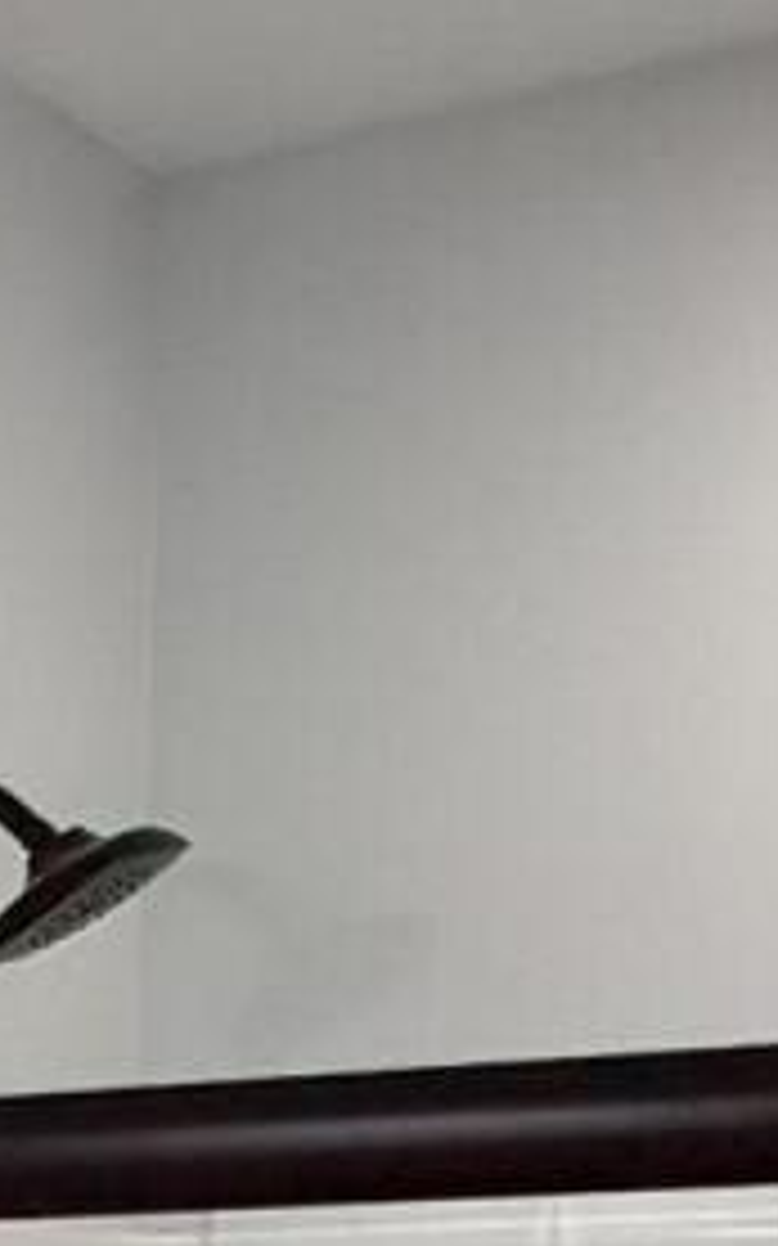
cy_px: 2101
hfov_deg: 11.2
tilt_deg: -9.9
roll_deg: +1.1
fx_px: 3632
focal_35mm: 107
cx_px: -715
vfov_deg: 16.8
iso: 125
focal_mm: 2.22
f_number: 2.2
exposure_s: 1/120
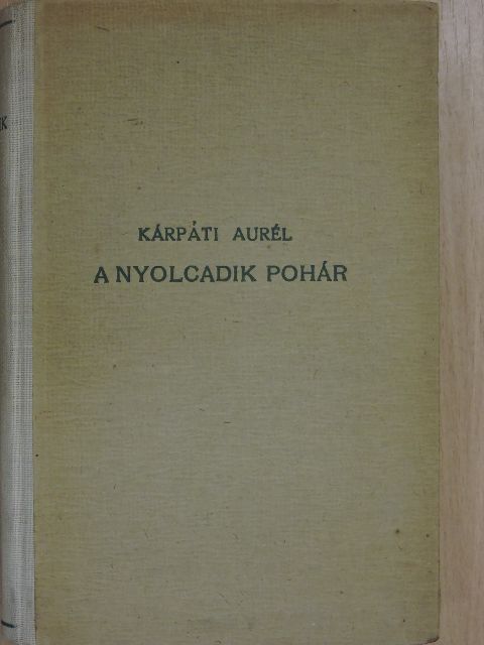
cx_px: 242
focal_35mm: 65
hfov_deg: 22.6
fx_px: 1212
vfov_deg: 29.8
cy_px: 322
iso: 560
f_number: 4.2
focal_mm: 11.6
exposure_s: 1/50
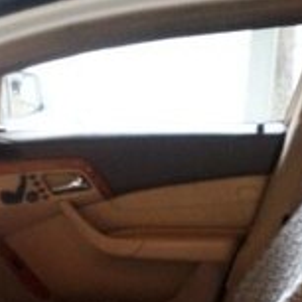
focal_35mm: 89
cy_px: 361
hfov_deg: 19.0
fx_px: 878
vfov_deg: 18.5
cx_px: 4
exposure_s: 1/24
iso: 160
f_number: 2.4
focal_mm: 2.93
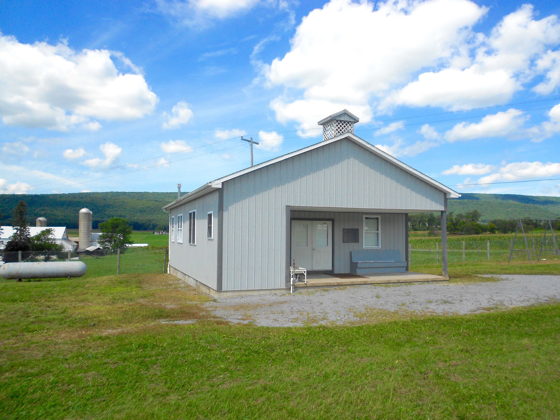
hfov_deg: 67.3
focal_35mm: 26
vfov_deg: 53.1
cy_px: 210
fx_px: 421
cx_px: 280
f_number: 3.2
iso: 80
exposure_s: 1/1250
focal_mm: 4.6
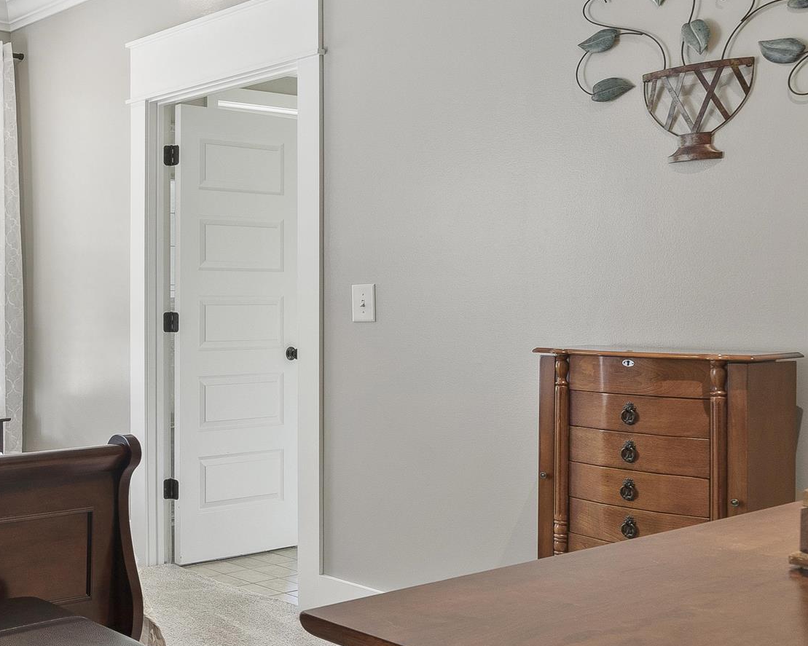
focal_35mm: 39
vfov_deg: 38.2
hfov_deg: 38.1
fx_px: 933
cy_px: 312
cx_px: -101
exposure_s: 1/1.67
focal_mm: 15
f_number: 9
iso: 320
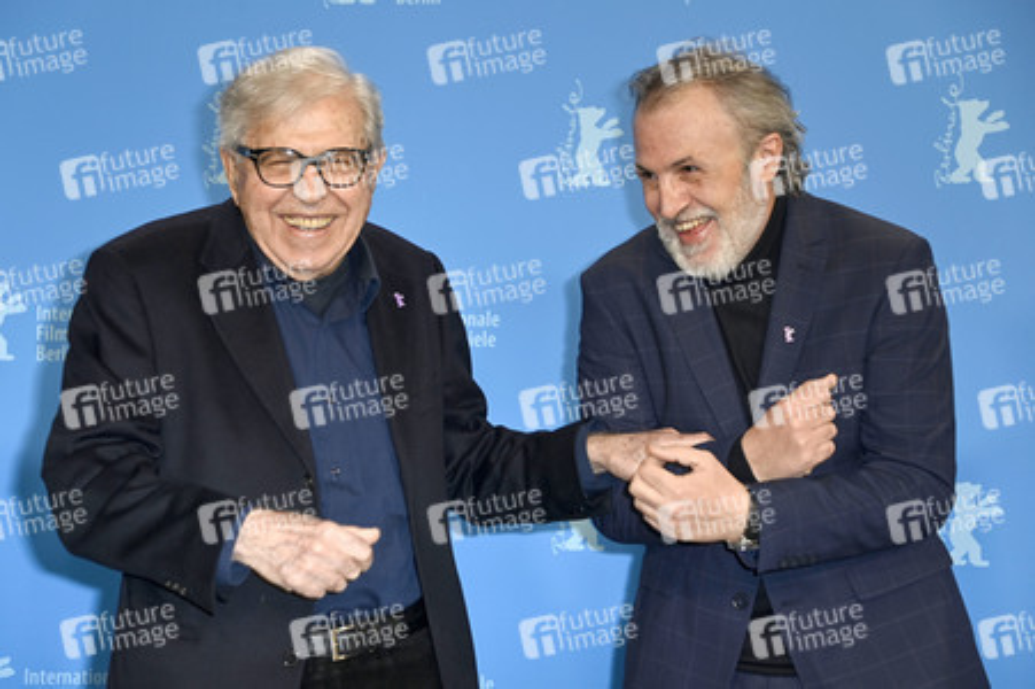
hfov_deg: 22.6
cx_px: 518
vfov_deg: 15.2
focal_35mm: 90
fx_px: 2586
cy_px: 344
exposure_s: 1/160
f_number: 5.3
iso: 800
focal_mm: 90
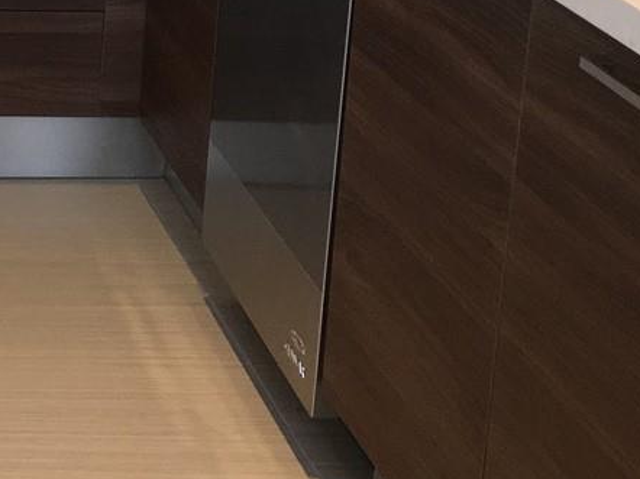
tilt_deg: -13.6
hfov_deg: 17.0
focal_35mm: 105
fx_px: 1940
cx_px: -304
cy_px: -74
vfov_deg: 13.7
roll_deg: -0.6
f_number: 2.2
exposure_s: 1/30
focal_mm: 4.15
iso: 32
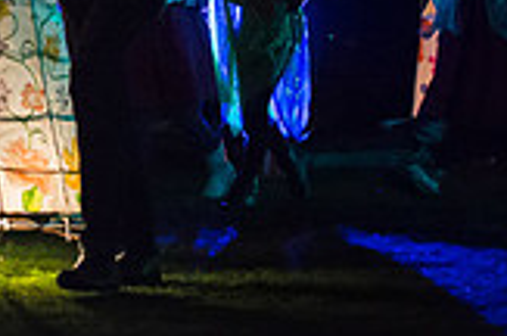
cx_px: -174
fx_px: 4512
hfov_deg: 6.4
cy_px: -219
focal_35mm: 321
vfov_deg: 4.2
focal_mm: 90
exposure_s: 1/125
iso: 10159
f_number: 3.3
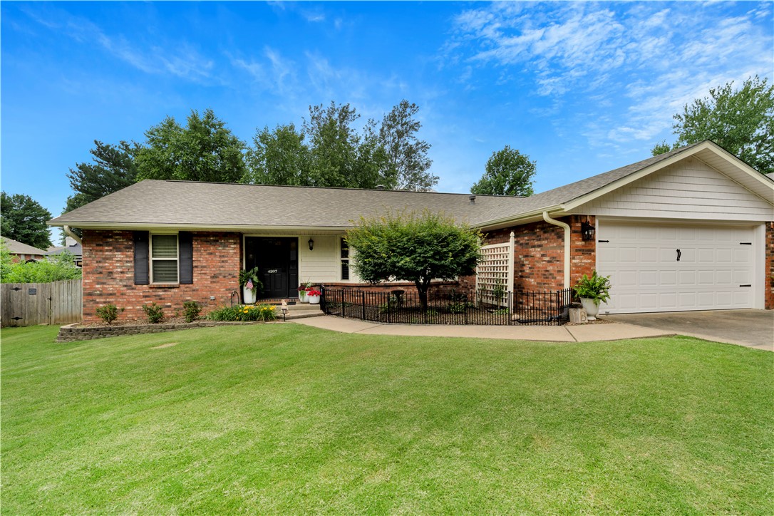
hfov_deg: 96.7
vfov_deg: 73.7
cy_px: 258
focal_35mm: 16
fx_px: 344
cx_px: 387
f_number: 7.1
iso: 100
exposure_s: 1/125
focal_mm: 16
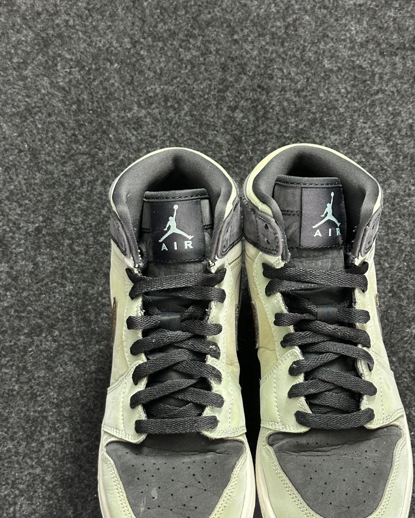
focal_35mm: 67
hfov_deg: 22.8
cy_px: 348
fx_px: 1029
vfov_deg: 28.1
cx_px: 249
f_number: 1.78
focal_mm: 6.86
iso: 400
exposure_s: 1/33
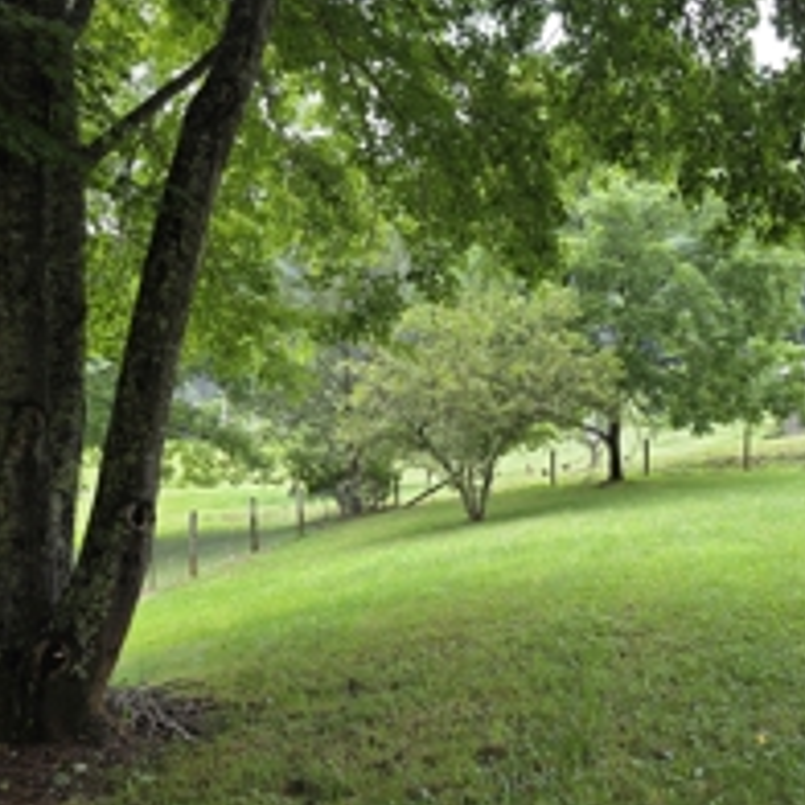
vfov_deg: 43.8
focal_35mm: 38
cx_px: 524
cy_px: 421
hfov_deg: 43.4
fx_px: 1000
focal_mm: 6.3
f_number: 1.7
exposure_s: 1/180
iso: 32
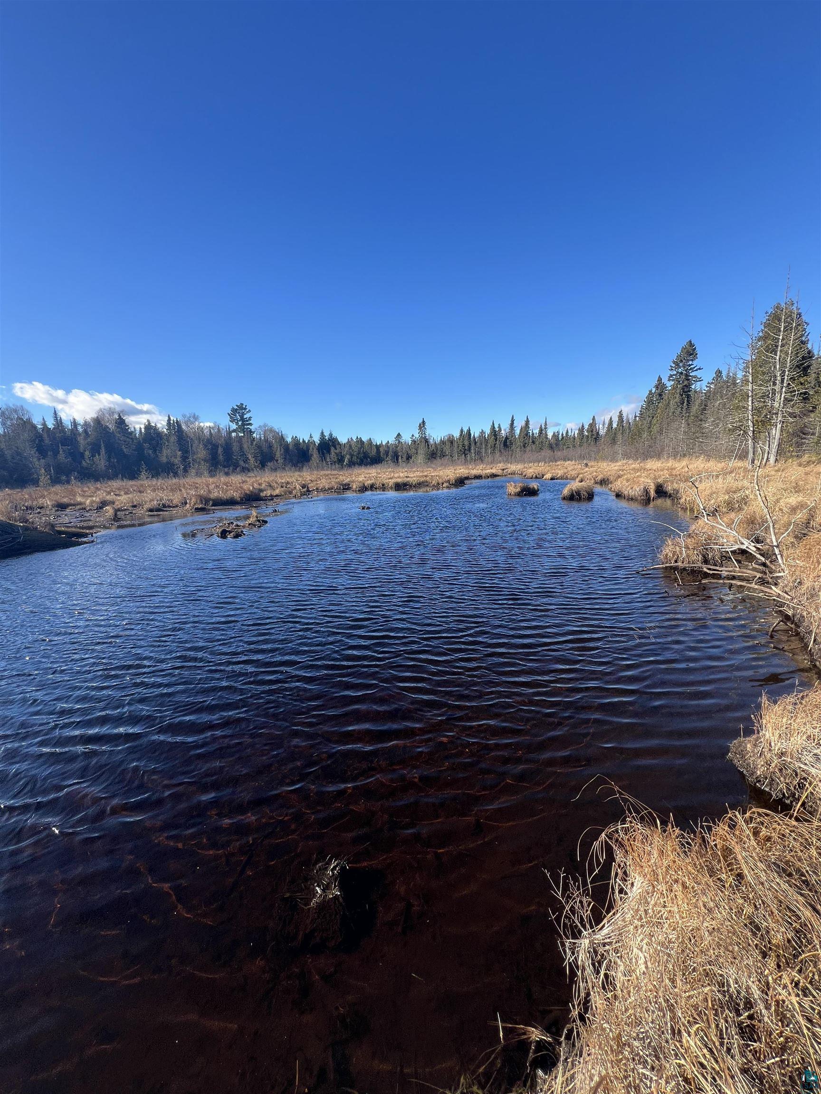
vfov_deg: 106.2
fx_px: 411
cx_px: 410
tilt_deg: -11.5
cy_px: 547
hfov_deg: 89.9
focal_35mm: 13
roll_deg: +2.3
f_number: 1.8
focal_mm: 1.57
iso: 32
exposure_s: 1/649
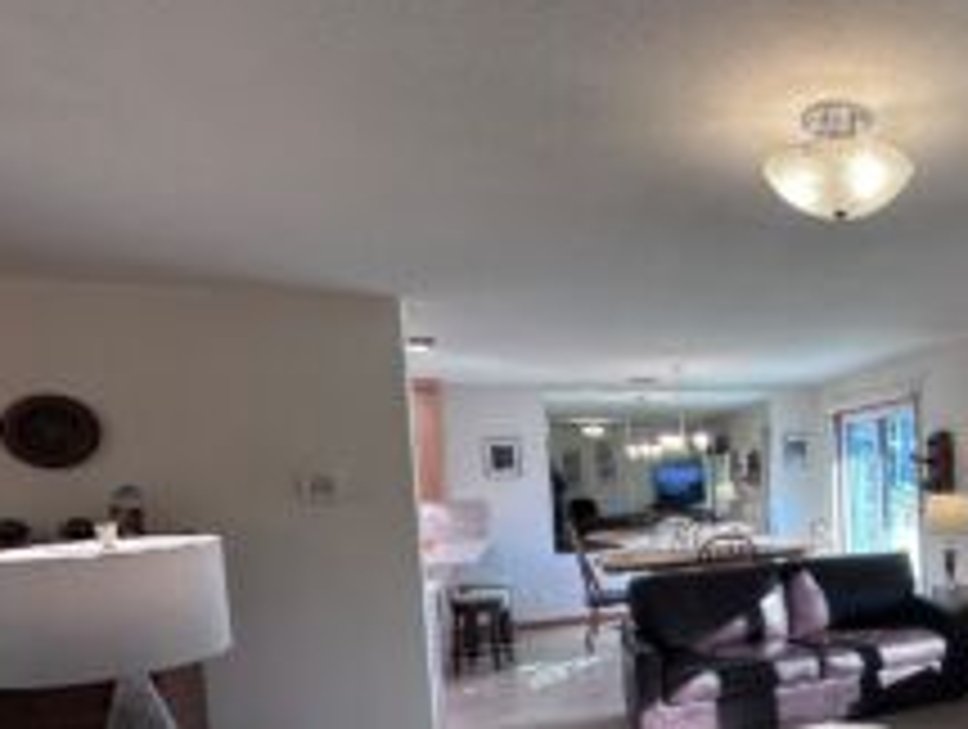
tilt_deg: -3.0
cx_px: 860
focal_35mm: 26
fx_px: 728
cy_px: 508
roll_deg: +1.9
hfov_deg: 58.2
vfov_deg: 51.8
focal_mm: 2.22
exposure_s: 1/120
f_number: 2.2
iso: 64
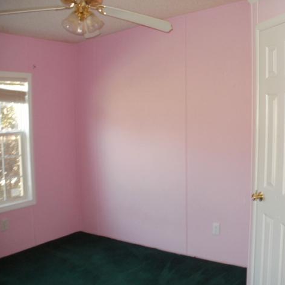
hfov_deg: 38.8
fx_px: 401
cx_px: 188
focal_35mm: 43
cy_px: 143
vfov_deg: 39.2
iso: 250
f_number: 3.5
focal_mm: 6.3
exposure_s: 1/30
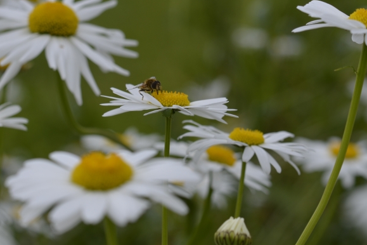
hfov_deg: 11.7
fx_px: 1791
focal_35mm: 176
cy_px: 99
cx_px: 158
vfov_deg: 7.8
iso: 200
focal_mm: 85
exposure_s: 1/400
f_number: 7.1
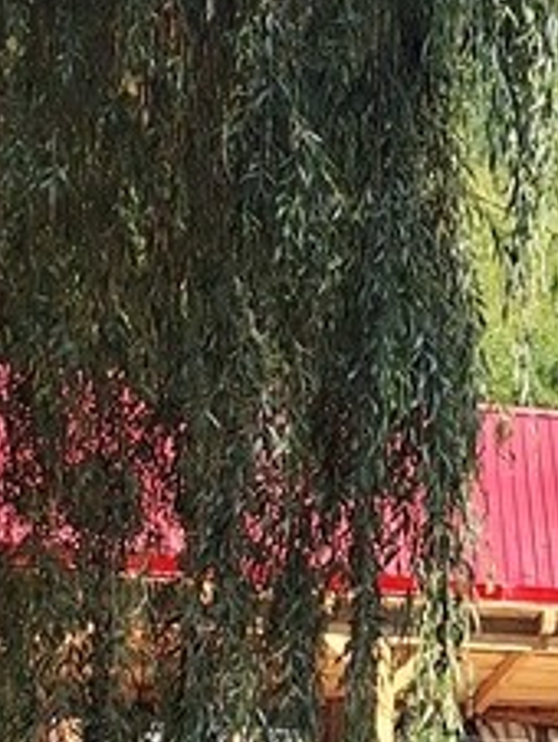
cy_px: 818
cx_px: 1172
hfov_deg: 12.3
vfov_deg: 18.2
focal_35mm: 104
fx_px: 2231
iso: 40
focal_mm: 5.54
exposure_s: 1/1351
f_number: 1.8
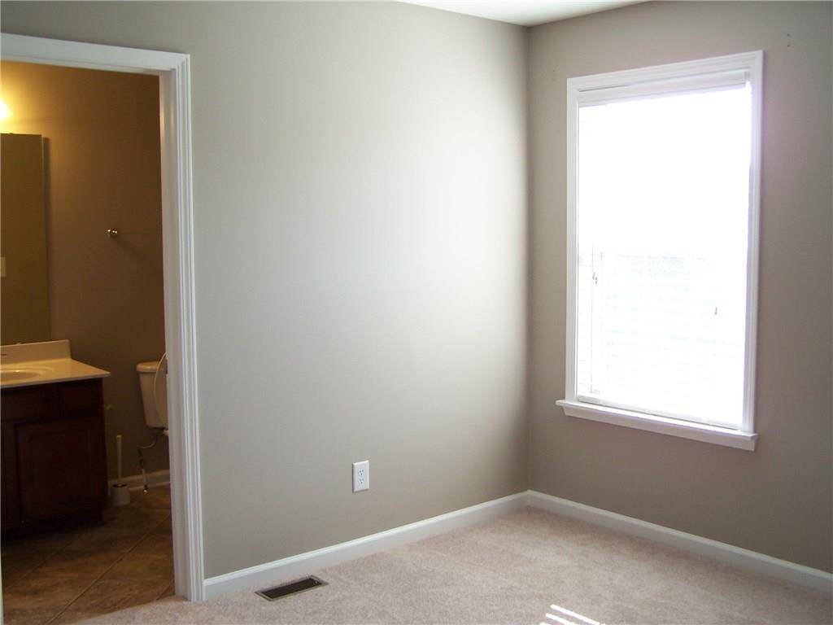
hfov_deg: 49.0
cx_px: 416
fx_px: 914
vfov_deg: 37.7
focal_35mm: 38
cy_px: 312
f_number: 2.8
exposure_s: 1/30
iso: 80
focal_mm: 6.3
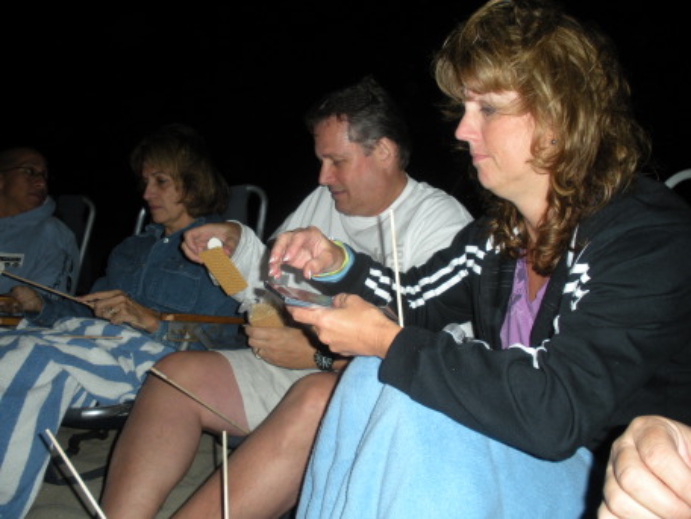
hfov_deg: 51.4
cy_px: 260
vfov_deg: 39.7
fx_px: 719
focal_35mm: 36
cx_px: 346
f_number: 3.5
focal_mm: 6.3
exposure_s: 1/60
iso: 118
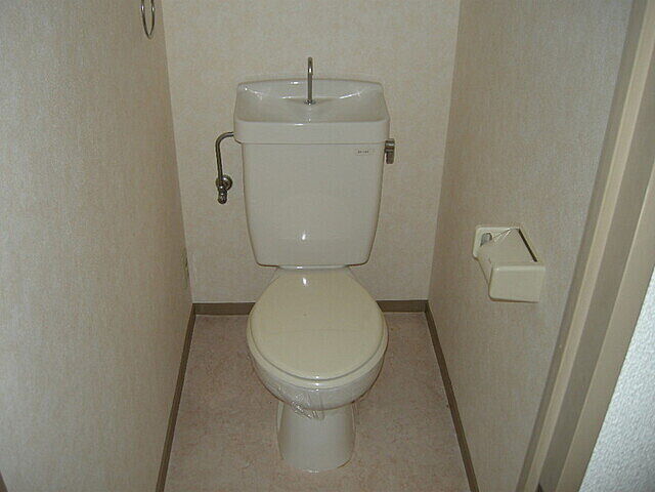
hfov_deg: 52.6
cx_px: 328
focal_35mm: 35
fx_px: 662
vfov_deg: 40.7
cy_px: 246
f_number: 2.7
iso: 64
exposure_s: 1/60
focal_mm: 7.5
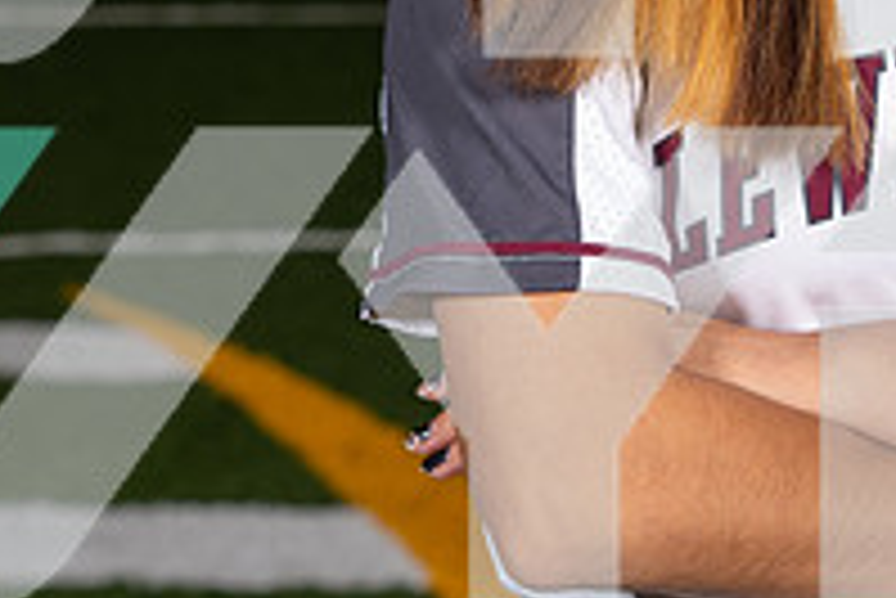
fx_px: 4209
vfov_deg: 8.0
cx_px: 747
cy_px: -178
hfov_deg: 12.1
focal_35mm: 169
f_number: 5.6
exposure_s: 1/200
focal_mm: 58
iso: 200
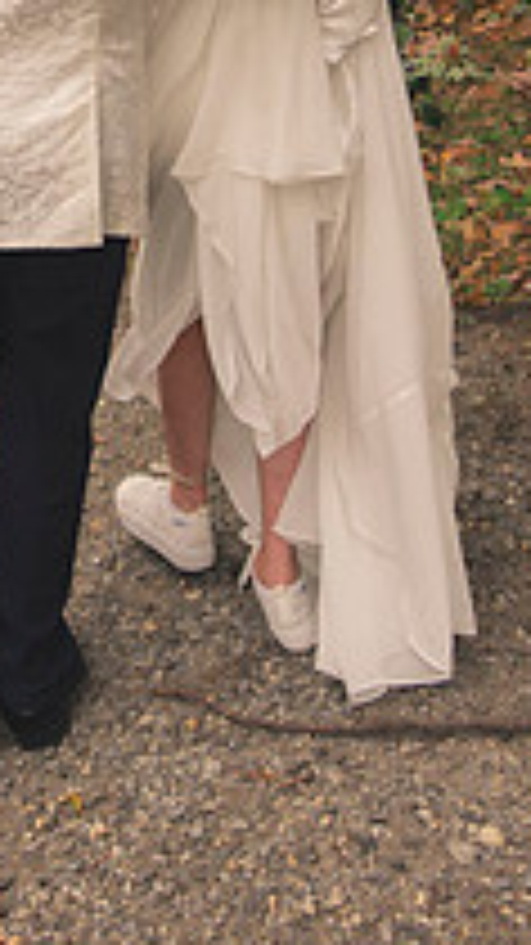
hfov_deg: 13.3
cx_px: 45
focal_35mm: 90
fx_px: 2255
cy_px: 40
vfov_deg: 22.9
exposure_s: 1/160
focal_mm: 40
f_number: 5
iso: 200
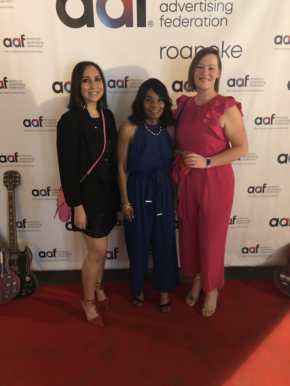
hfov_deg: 49.7
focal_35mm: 28
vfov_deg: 63.4
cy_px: 193
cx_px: 145
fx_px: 313
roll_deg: +0.0
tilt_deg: -18.7
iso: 160
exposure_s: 1/4
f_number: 1.8
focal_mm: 3.99
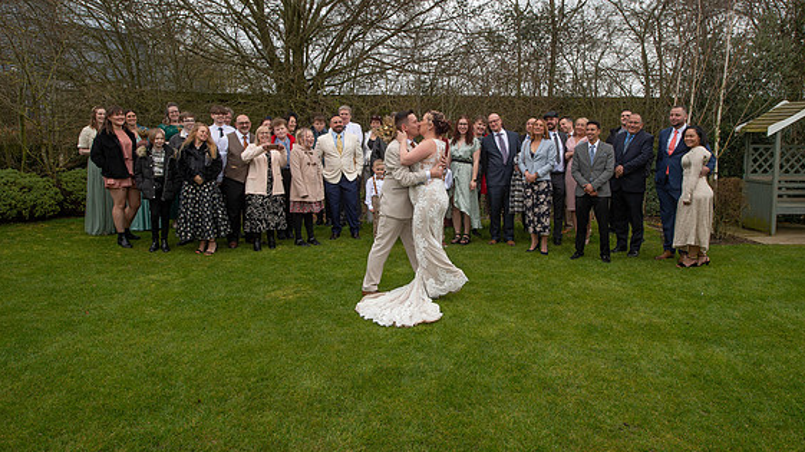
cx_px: 415
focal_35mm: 26
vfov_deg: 44.2
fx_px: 555
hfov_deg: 71.9
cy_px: 194
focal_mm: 24
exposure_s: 1/80
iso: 320
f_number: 8
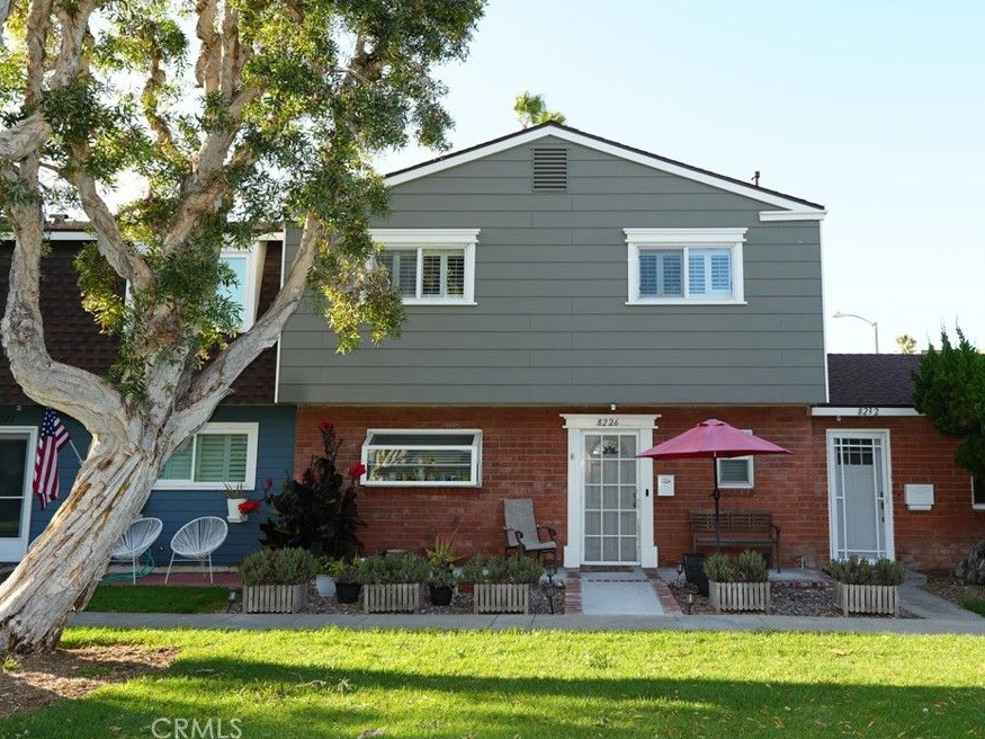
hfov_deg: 64.9
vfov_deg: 51.3
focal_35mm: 27
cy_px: 360
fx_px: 768
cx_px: 572
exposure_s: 1/80
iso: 100
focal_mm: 16
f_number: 5.6
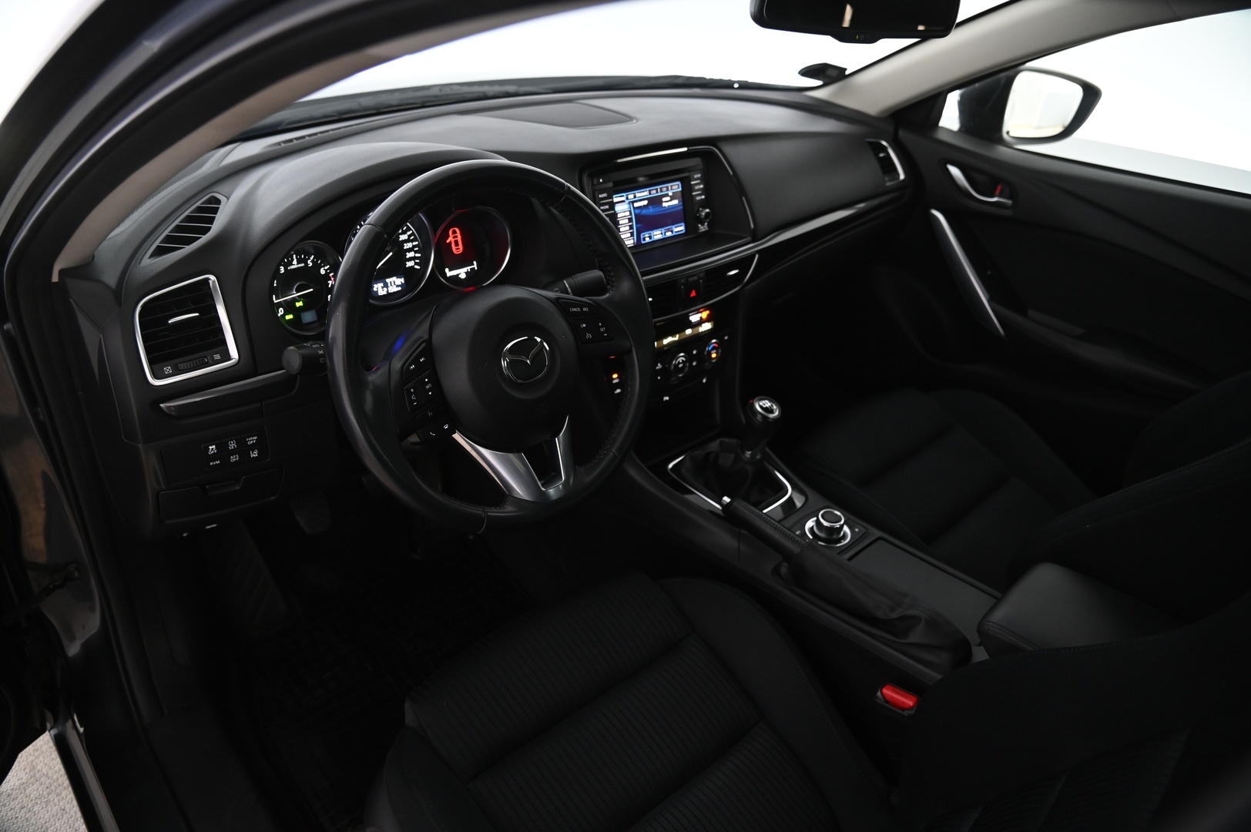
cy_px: 416
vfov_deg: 53.1
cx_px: 626
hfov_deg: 73.8
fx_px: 833
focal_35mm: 24
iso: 2000
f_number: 4
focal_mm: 24
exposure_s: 1/25
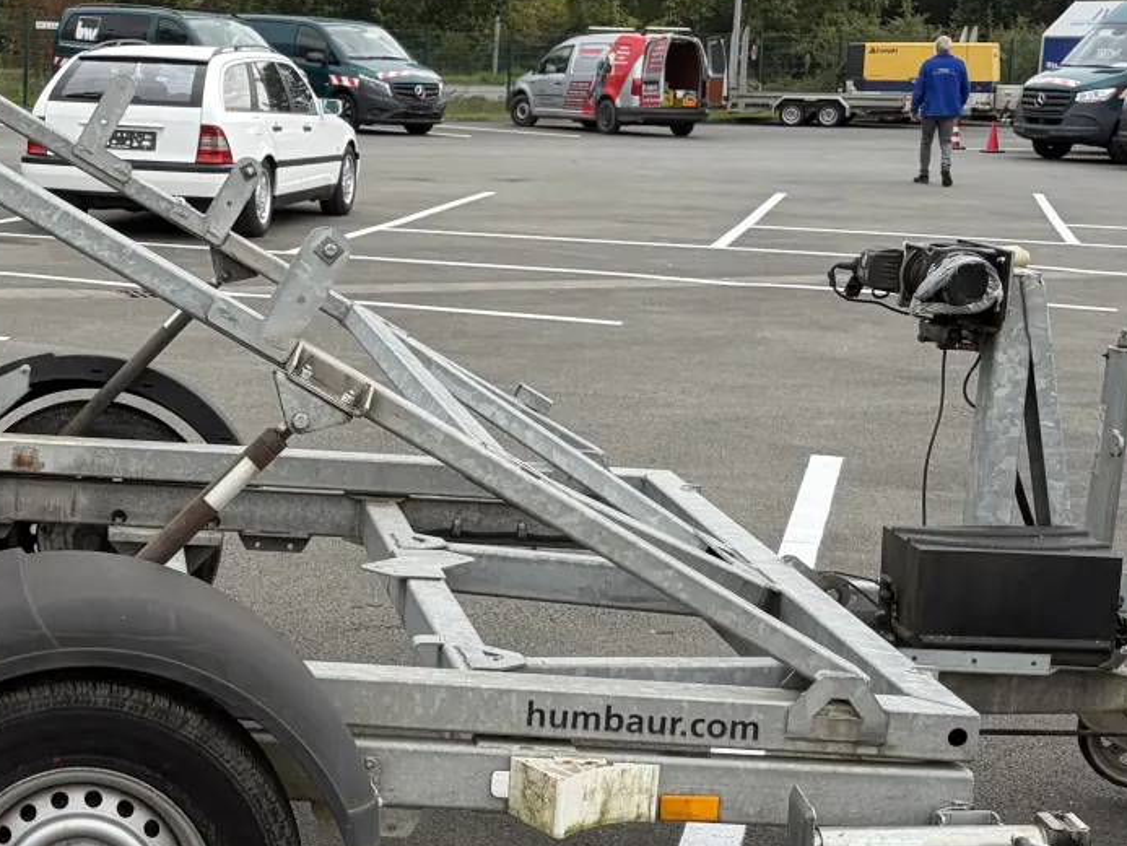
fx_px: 2345
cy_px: 420
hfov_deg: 26.3
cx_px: 159
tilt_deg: -7.3
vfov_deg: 20.4
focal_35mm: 72
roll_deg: -2.9
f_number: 1.6
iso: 50
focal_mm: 5.96
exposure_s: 1/1032
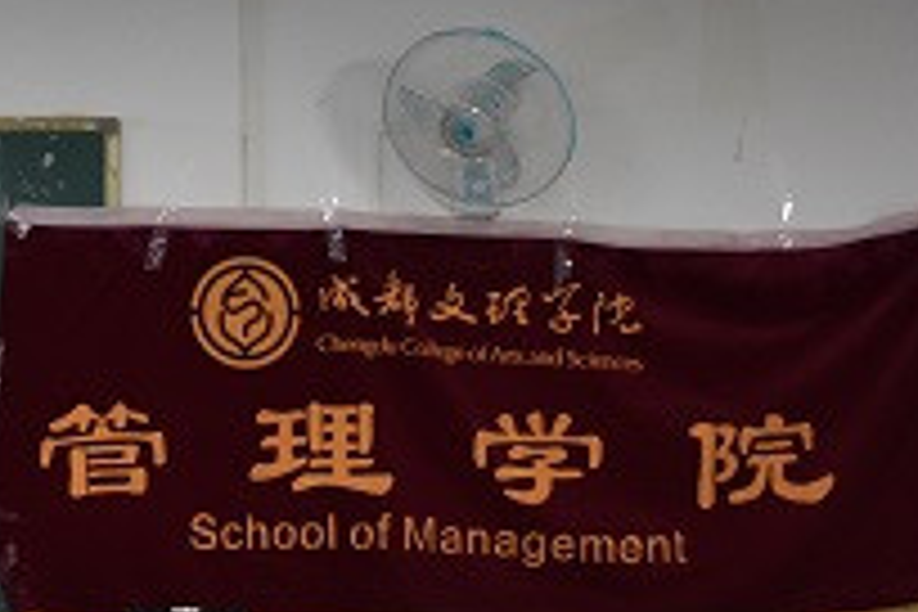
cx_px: -428
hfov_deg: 11.3
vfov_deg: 7.8
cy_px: 50
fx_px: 4462
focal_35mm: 175
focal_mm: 34
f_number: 4.2
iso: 800
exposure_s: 1/80
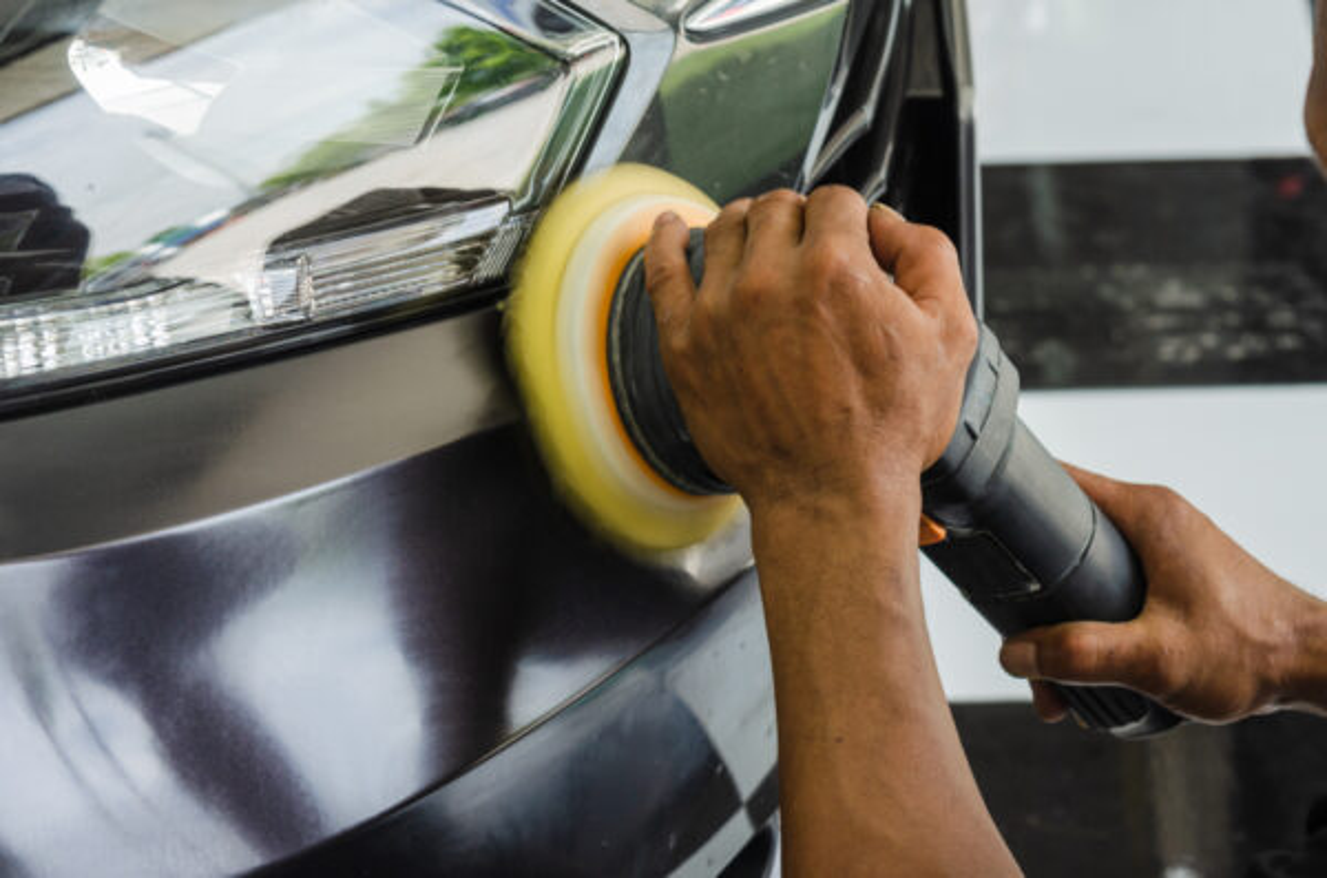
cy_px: 439
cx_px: 664
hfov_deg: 18.2
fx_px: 4137
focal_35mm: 112
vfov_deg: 12.1
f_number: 5.6
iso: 280
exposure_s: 1/125
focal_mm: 75
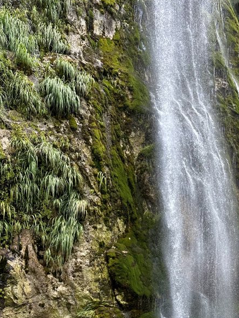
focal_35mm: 41
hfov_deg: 33.7
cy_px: 266
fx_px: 377
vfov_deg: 43.1
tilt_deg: +5.2
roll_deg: +0.4
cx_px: 203
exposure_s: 1/396
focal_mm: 6.86
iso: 80
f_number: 1.78
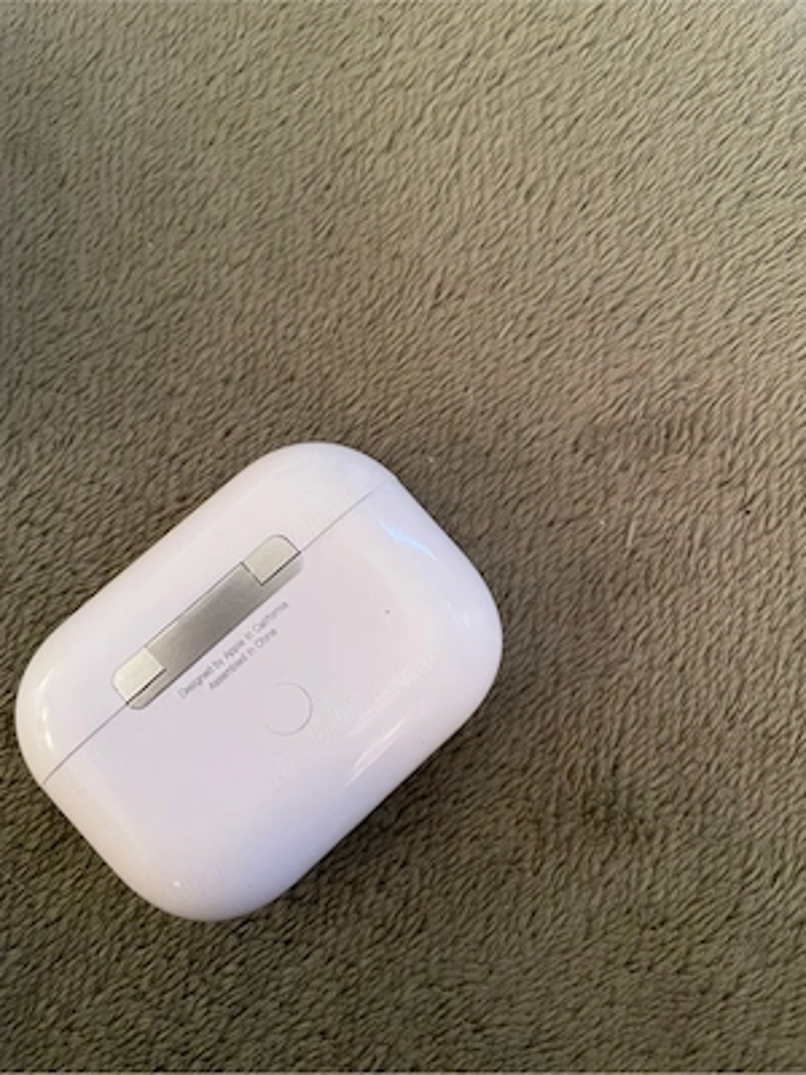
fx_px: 807
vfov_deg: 67.3
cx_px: 403
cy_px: 538
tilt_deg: -77.2
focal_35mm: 26
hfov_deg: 53.1
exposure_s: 1/37
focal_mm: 4.2
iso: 640
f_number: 1.6
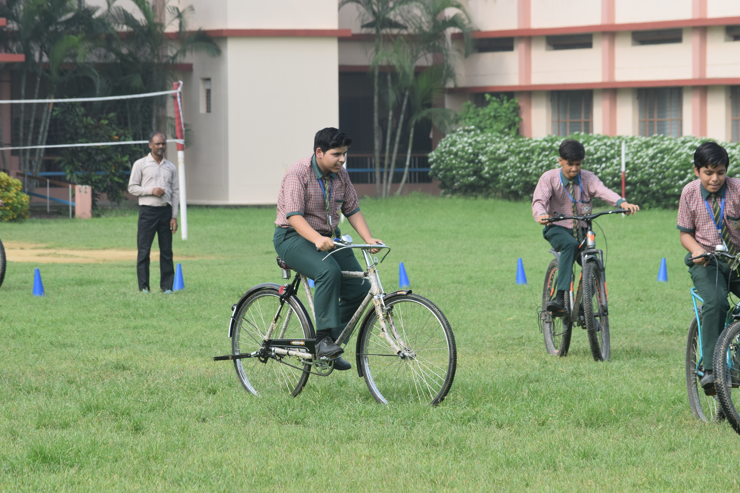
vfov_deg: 7.9
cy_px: 246
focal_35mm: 174
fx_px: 3576
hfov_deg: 11.8
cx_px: 370
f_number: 9
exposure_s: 1/320
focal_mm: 116
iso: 200
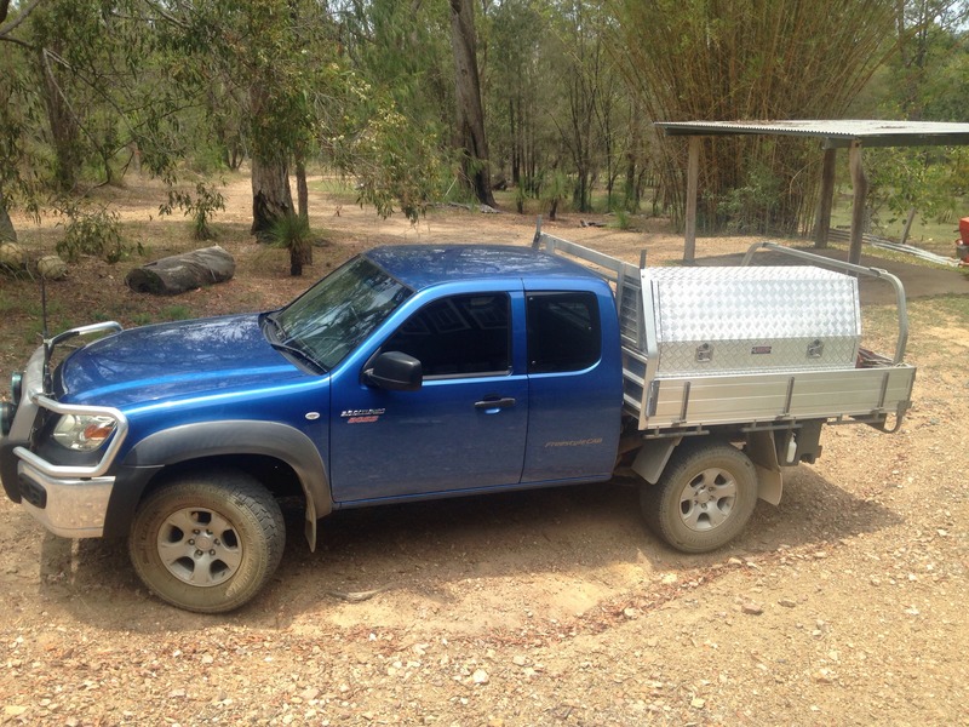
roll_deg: +3.2
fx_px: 924
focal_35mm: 33
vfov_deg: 42.9
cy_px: 364
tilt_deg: -18.1
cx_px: 484
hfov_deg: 55.4
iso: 50
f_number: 2.4
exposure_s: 1/678
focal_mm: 4.12
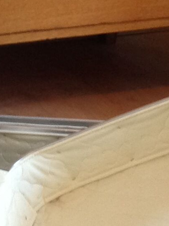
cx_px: -12
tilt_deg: -17.4
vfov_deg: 11.8
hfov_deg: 8.8
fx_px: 1089
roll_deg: +0.8
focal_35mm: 167
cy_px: 67
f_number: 2.4
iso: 125
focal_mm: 4.28
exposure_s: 1/15
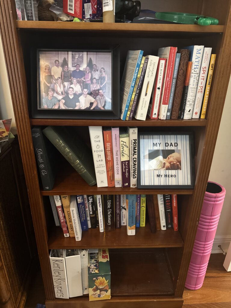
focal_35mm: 24
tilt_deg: -24.7
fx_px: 214
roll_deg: -1.2
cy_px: 154
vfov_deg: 71.6
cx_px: 116
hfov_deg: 56.8
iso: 1000
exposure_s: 1/40
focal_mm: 6.76
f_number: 1.78
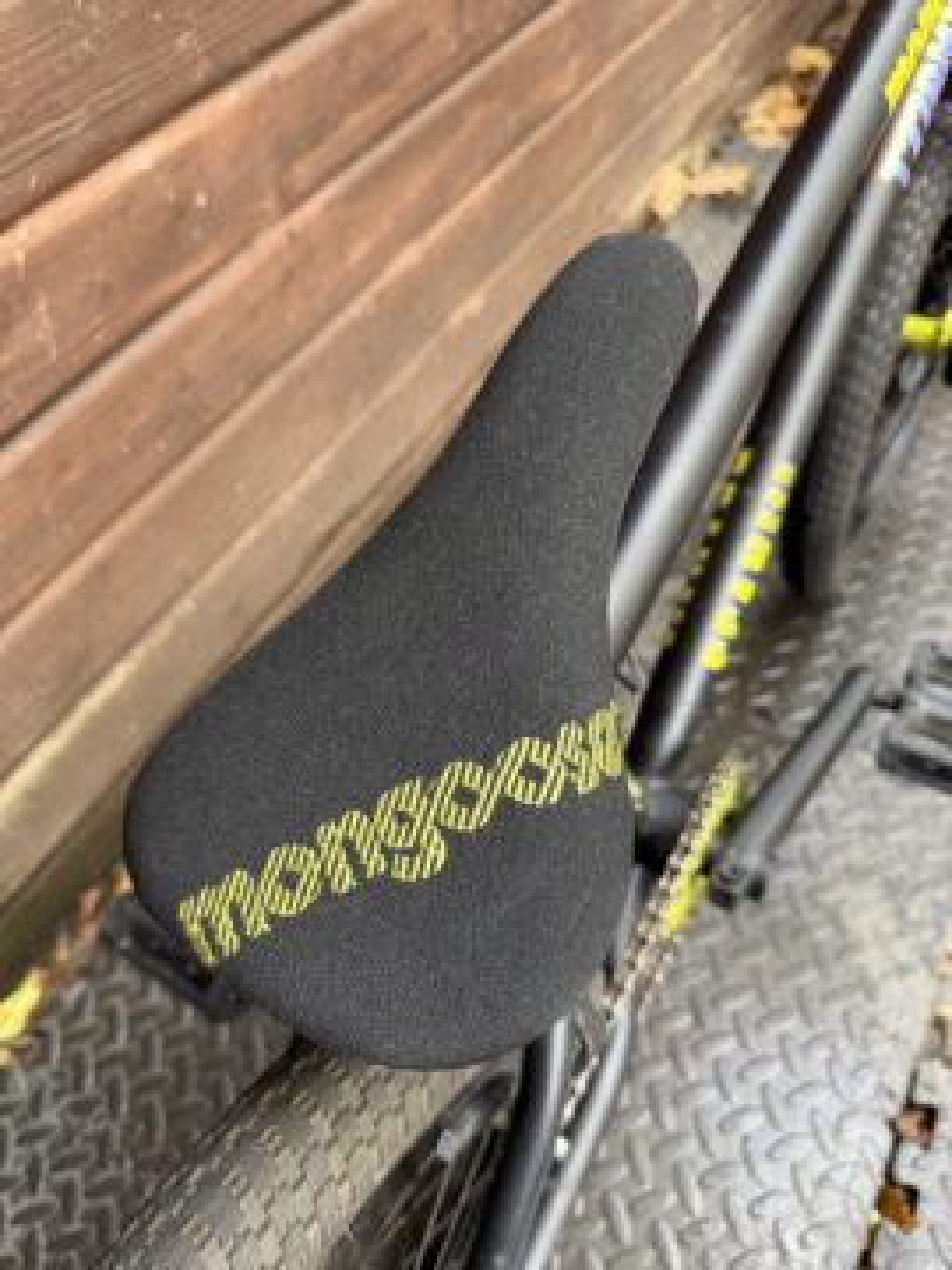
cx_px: 476
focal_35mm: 24
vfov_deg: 71.6
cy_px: 635
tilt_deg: -53.7
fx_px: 880
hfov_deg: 56.8
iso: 200
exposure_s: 1/101
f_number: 1.78
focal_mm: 6.76
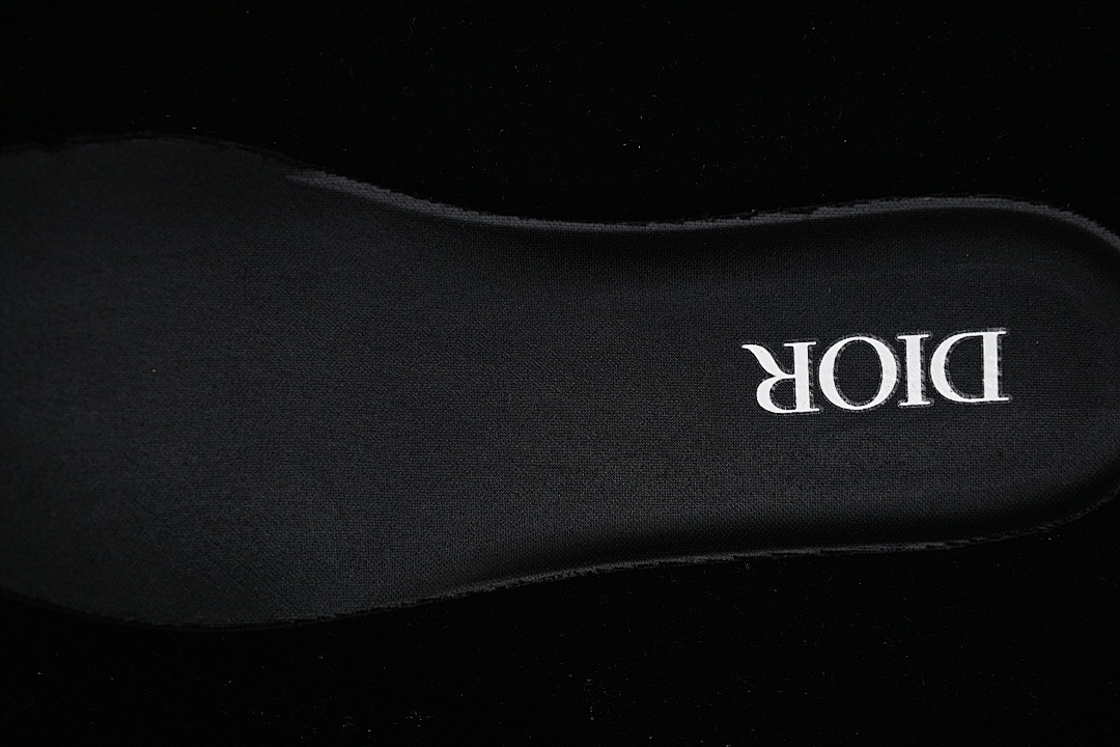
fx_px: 2333
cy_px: 374
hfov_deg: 27.0
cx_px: 560
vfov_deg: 18.2
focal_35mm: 75
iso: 160
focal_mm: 50
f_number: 6.3
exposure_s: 1/50
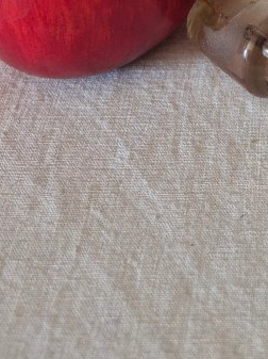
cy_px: -264
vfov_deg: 19.0
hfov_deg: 17.5
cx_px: 278
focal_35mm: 82
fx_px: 848
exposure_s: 1/100
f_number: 1.8
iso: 200
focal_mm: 5.4
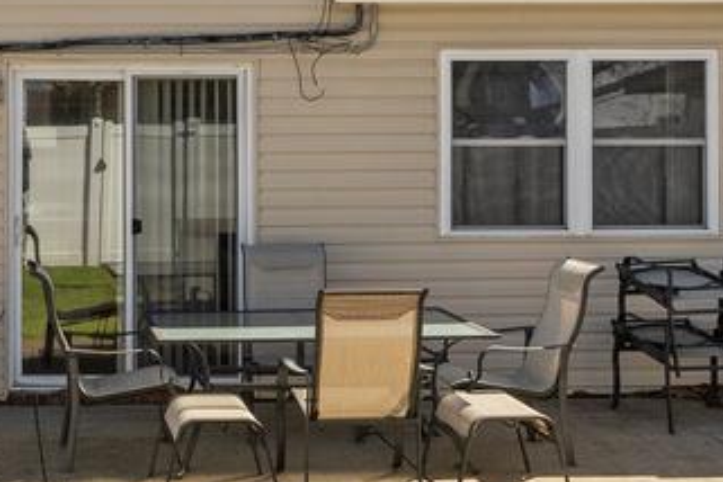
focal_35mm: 67
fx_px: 1345
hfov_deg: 28.8
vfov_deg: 19.9
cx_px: 56
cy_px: 54
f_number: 11
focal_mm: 21
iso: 640
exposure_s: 1/500
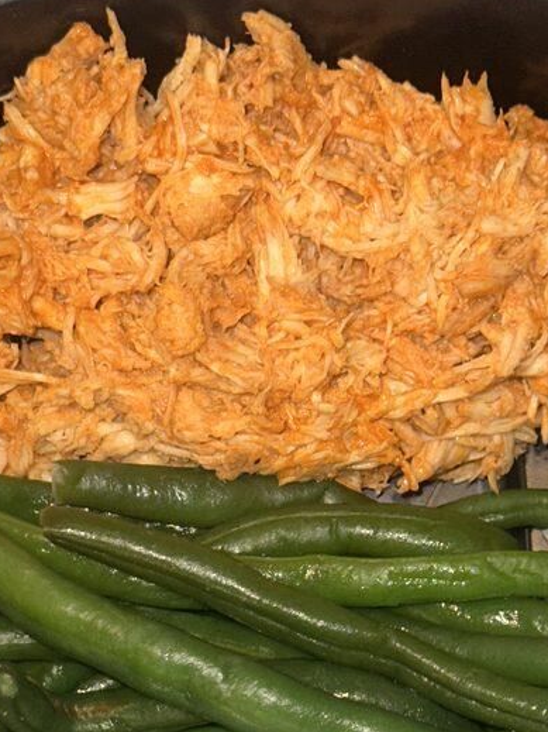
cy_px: 677
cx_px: 259
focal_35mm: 111
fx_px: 2344
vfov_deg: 17.4
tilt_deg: -82.8
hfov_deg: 13.3
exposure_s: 1/40
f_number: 1.78
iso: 50
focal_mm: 6.86
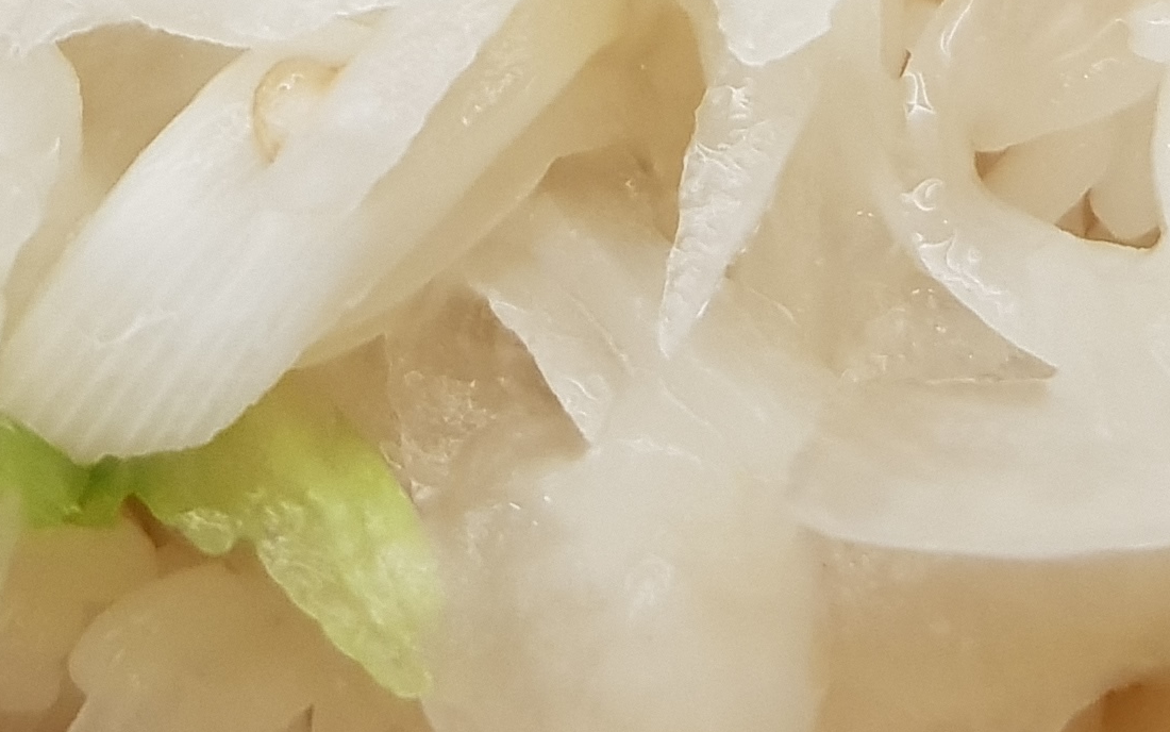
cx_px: 923
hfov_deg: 20.4
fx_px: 3221
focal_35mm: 101
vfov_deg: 11.6
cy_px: -737
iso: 250
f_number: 1.7
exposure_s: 1/30
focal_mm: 4.3
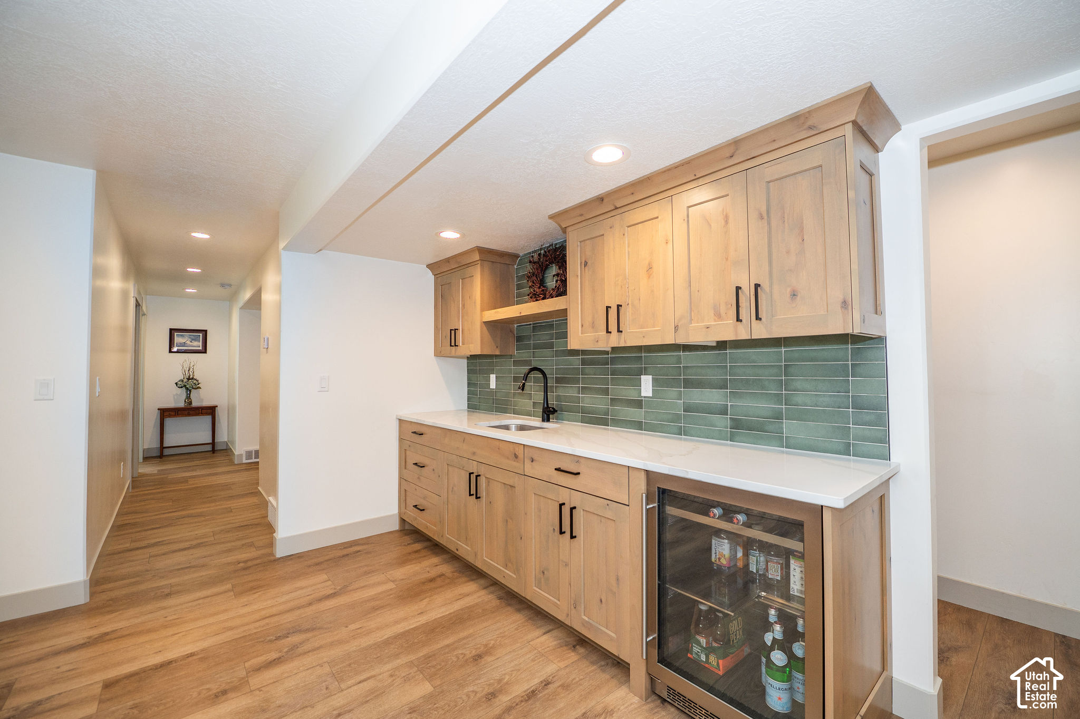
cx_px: 540
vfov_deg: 80.0
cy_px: 360
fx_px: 428
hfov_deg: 103.1
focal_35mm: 14
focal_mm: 14
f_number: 5
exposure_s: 1/160
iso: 500
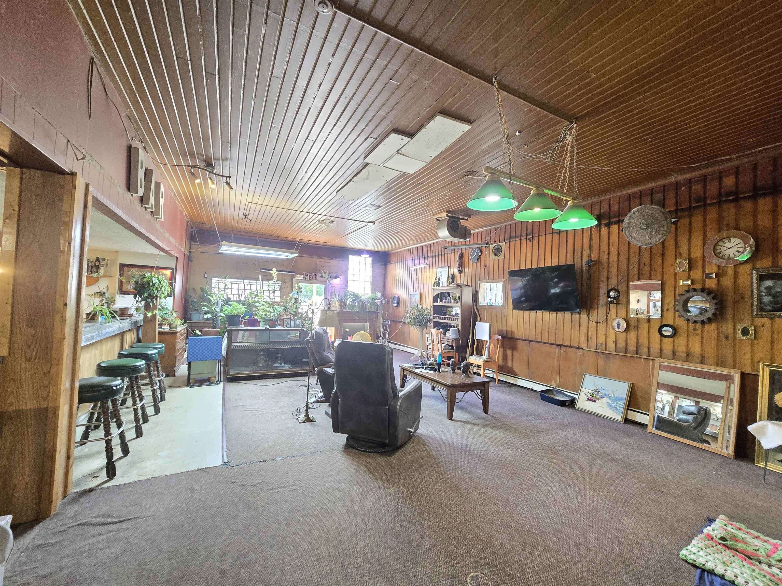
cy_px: 293
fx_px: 294
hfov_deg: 106.2
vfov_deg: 89.9
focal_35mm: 13
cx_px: 391
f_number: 2.2
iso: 1000
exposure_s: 1/60
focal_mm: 2.2
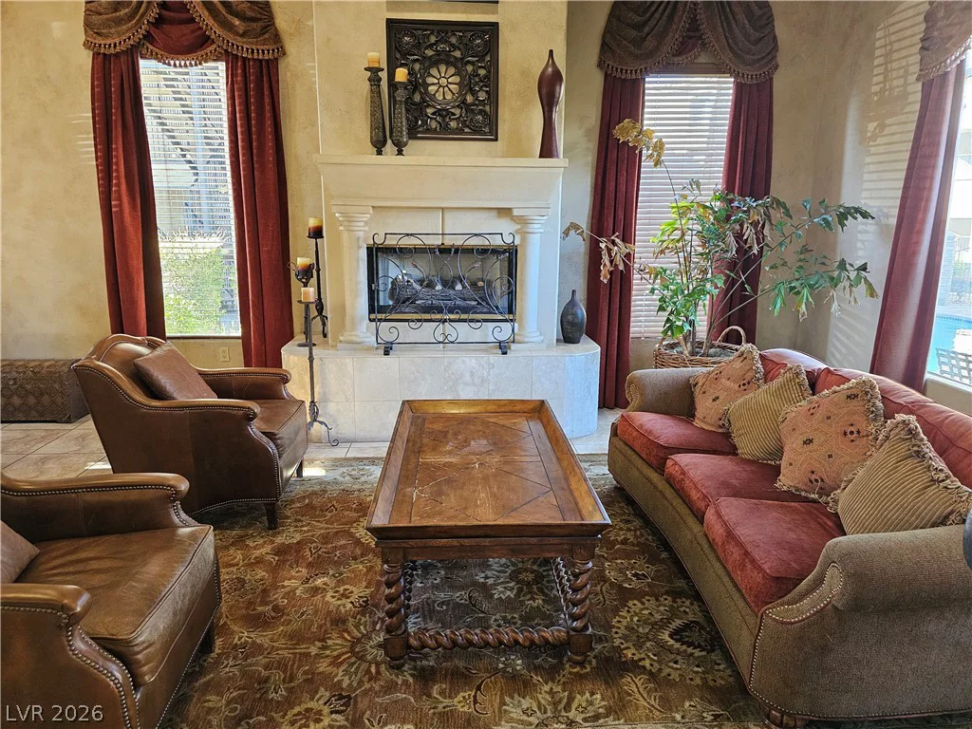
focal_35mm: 23
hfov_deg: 73.9
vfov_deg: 58.9
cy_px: 364
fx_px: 646
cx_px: 486
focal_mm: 6.3
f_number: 1.7
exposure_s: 1/120
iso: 640
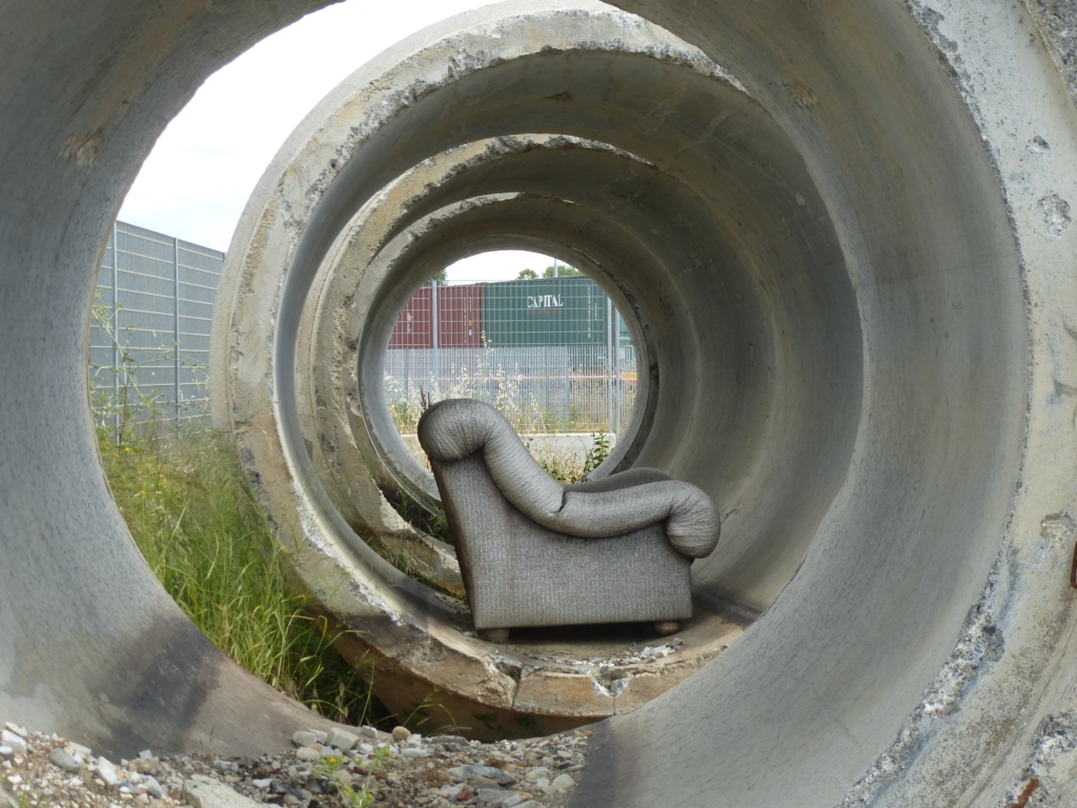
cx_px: 538
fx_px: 1991
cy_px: 404
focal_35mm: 64
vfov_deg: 22.9
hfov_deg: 30.3
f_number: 4.5
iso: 100
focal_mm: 10.9
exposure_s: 1/320
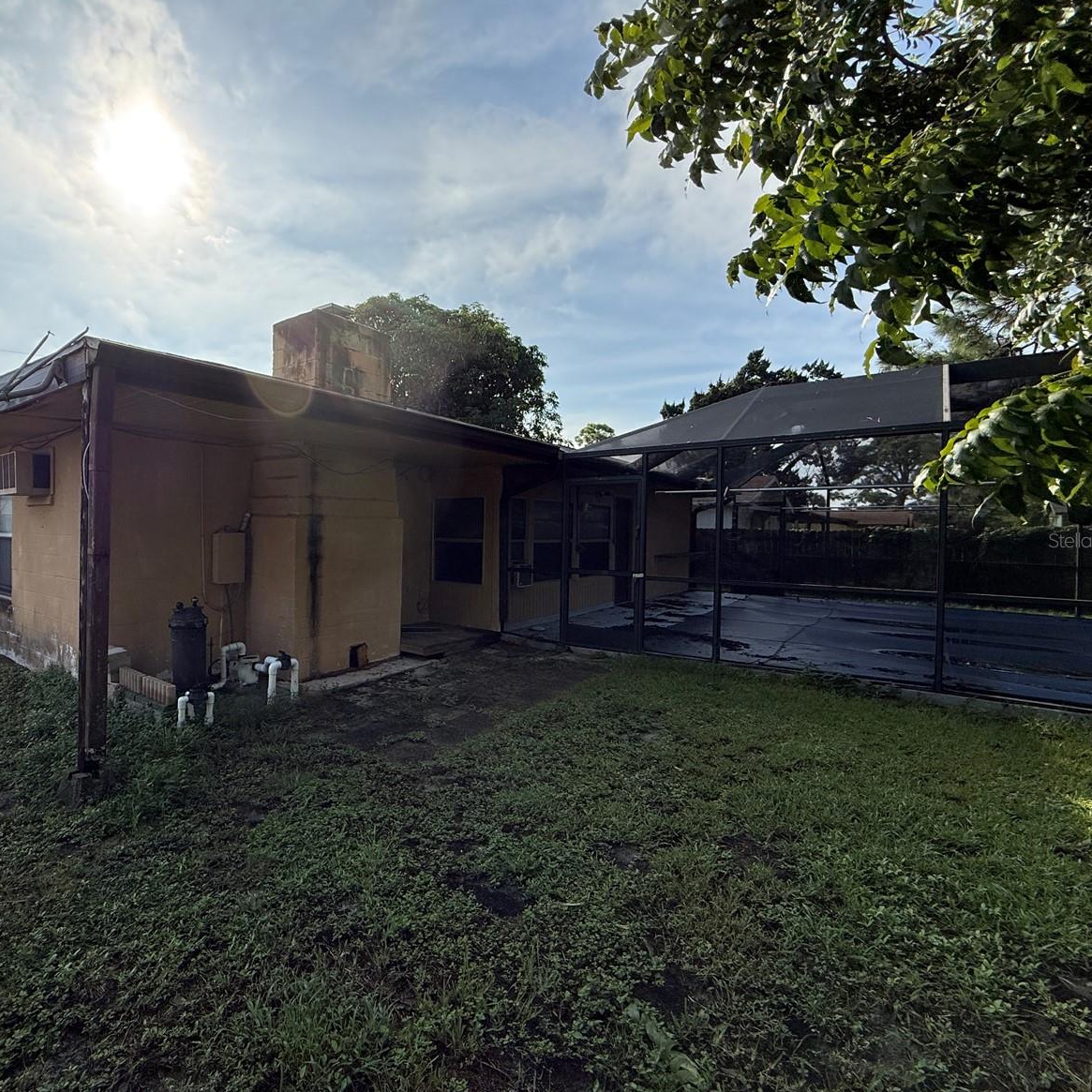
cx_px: 387
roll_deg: -0.5
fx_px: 607
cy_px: 540
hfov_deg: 81.8
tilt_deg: -0.3
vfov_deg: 84.0
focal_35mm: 17
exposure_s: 1/2237
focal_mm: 2.22
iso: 50
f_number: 2.2
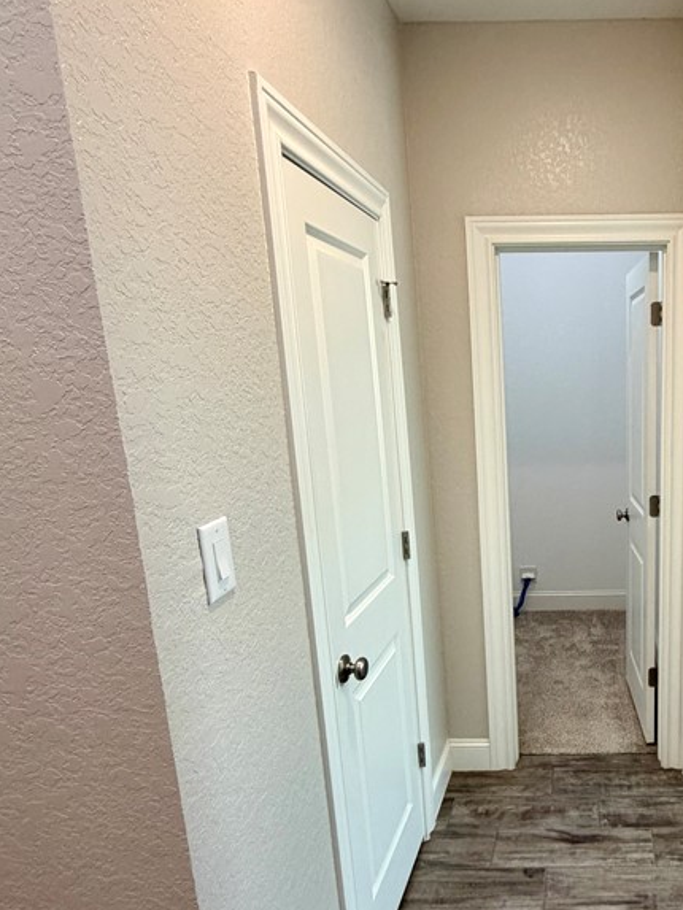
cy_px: 515
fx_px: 657
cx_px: 581
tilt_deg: -12.7
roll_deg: +1.9
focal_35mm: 25
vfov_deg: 69.1
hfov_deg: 50.3
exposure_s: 1/120
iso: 250
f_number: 2.2
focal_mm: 2.22
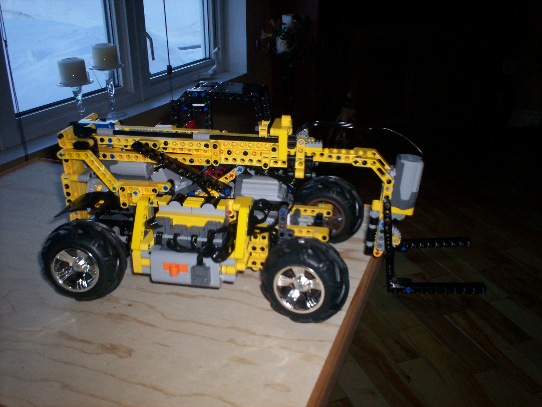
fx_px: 564
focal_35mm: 36
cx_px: 271
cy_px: 204
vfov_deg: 39.7
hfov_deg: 51.4
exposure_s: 1/60
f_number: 4.5
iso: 140
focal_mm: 6
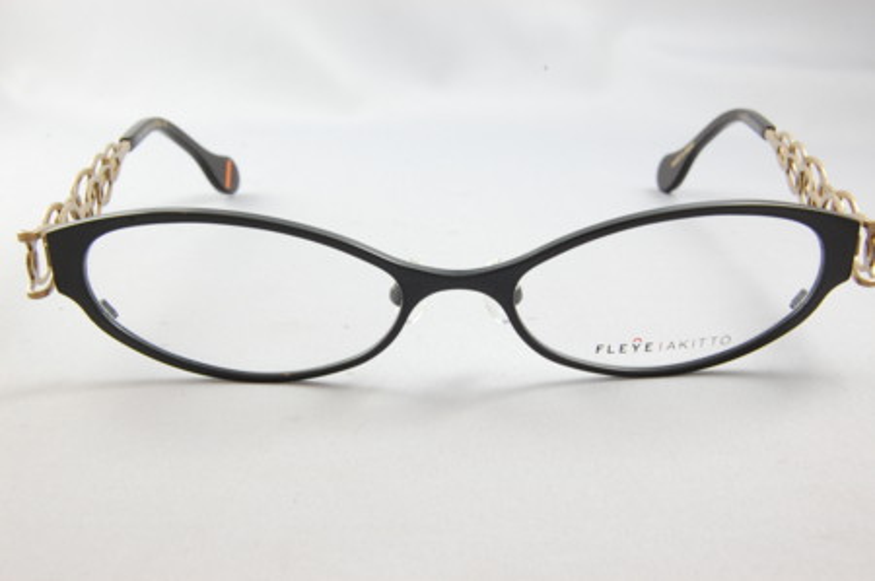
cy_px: 290
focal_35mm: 46
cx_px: 438
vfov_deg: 28.9
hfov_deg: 42.4
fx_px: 1129
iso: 800
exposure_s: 1/6
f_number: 18
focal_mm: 31
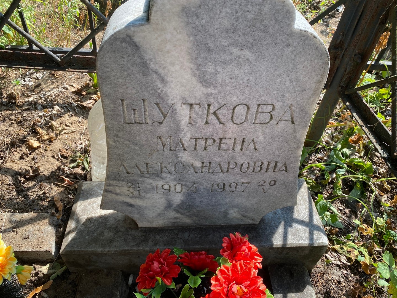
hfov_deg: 67.3
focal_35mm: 26
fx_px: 298
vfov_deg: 53.1
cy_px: 149
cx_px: 198
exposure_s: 1/444
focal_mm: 4.25
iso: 32
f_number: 1.8
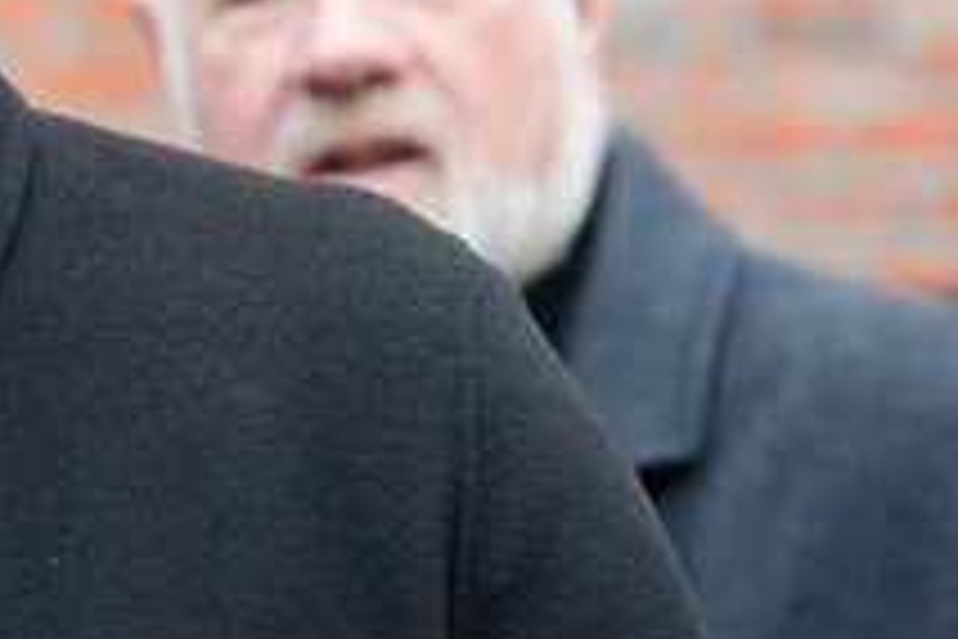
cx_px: -589
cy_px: 619
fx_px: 8329
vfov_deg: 4.4
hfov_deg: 6.5
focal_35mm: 313
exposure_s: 1/400
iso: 640
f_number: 2.8
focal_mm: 65
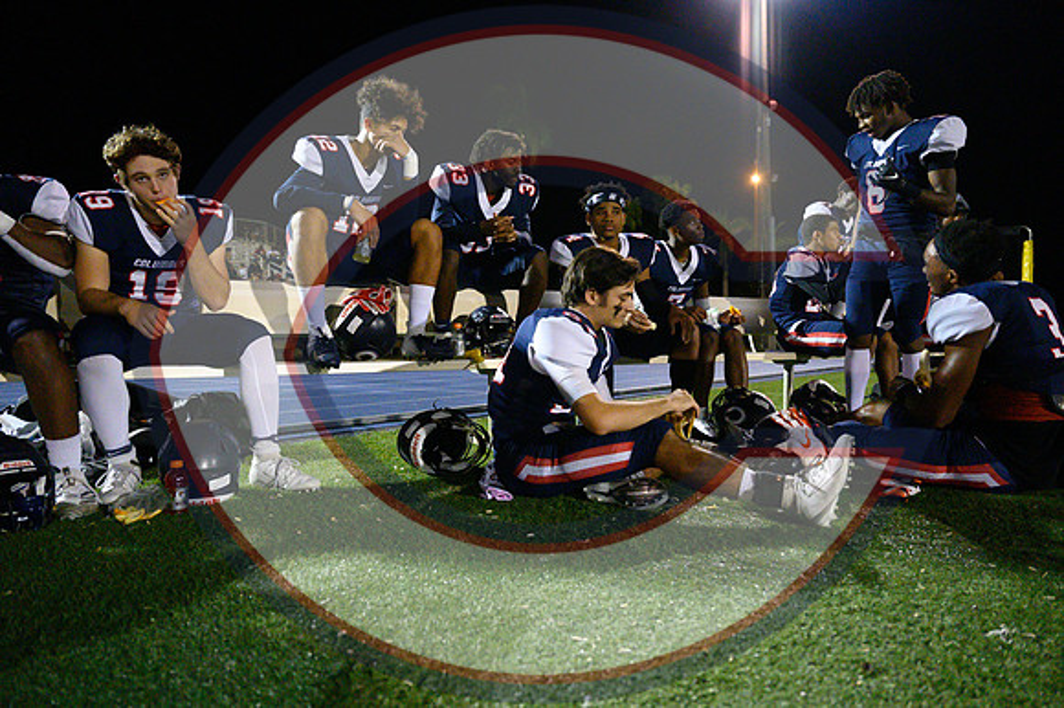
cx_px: 532
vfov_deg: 53.1
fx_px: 709
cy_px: 354
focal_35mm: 24
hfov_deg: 73.8
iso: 28800
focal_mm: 24
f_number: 2.8
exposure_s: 1/3200
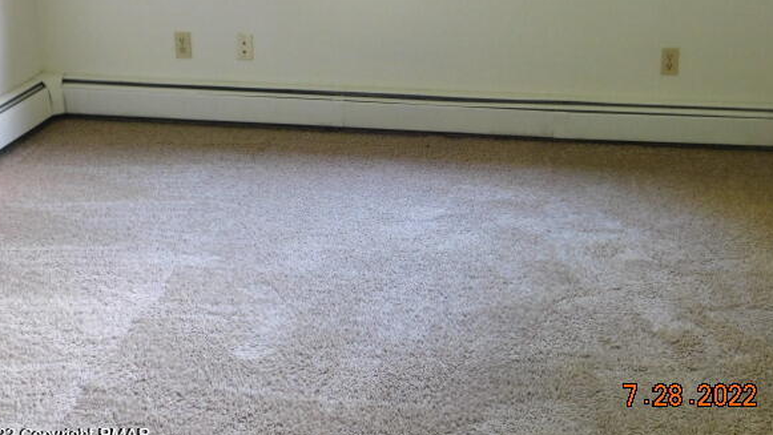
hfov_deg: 42.9
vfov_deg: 24.8
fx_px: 984
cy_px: 144
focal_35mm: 48
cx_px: 383
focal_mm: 7.1
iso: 400
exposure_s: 1/15
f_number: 3.6
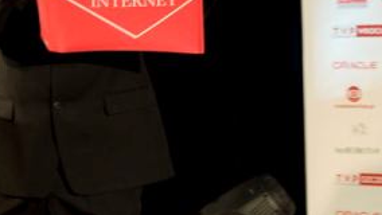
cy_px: 99
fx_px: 1196
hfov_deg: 17.5
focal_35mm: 118
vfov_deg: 10.3
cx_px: -36
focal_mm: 50
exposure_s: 1/40
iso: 800
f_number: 5
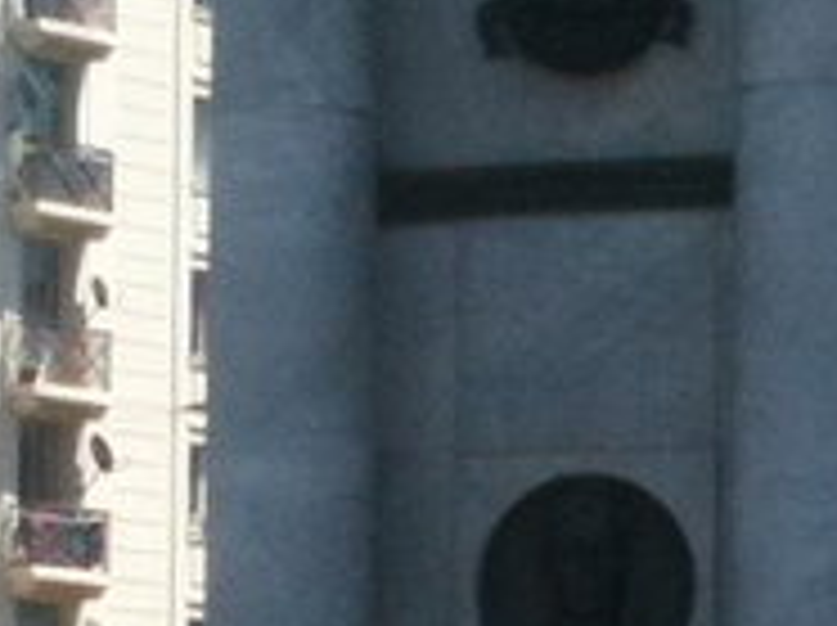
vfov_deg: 6.5
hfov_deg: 8.8
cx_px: 310
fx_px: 5458
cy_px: 41
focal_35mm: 226
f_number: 2.8
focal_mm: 3.85
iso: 64
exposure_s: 1/993
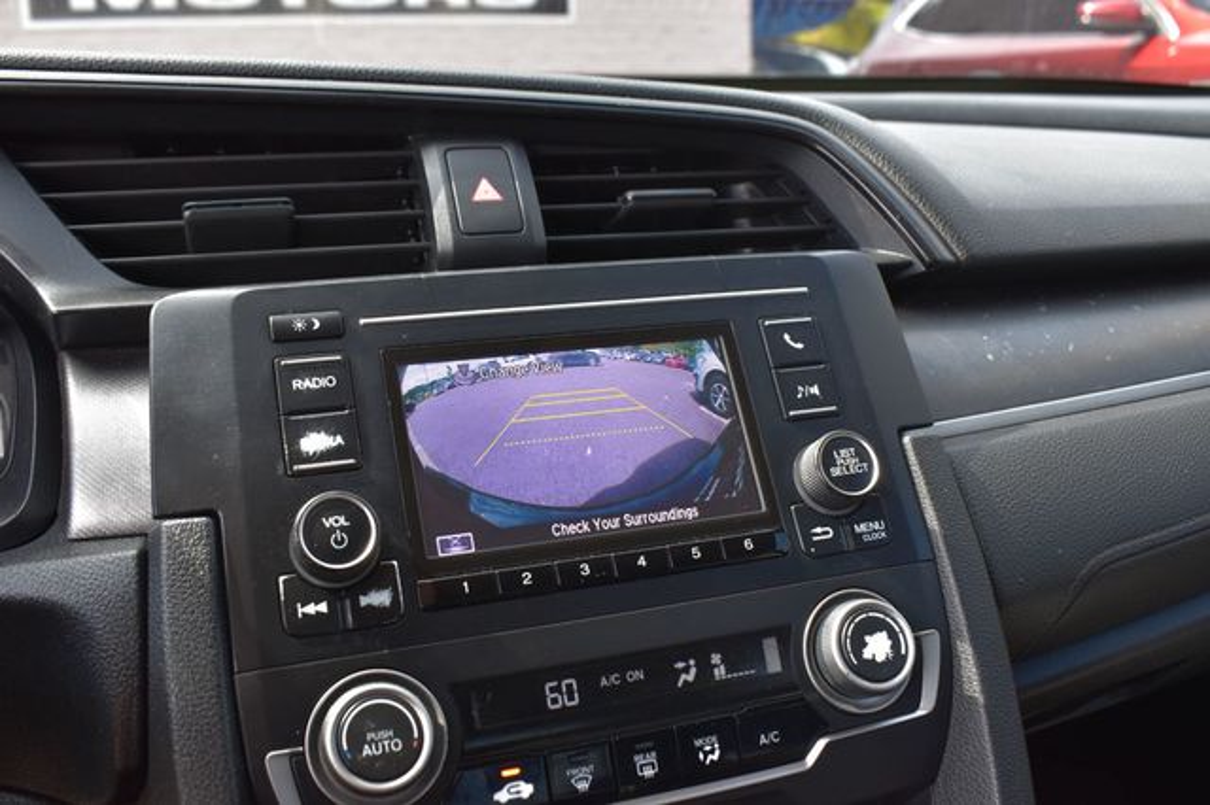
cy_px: 402
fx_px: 1159
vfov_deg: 38.3
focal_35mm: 34
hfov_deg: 55.1
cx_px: 605
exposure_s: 1/40
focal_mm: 23
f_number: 7.1
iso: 400
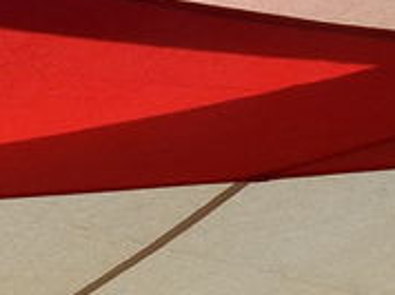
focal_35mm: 169
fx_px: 1926
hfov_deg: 11.0
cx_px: -280
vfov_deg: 8.7
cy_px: 257
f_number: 4.8
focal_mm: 5.4
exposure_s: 1/400
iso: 125
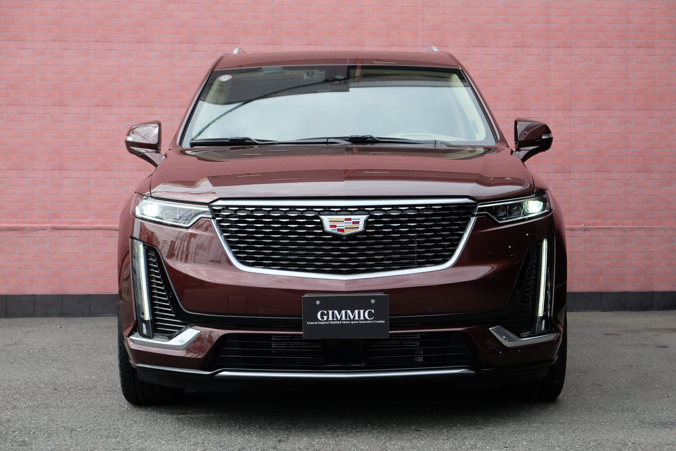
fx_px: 1427
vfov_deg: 17.9
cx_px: 338
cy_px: 226
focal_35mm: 76
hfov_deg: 26.6
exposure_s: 1/420
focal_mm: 50.5
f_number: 6.4
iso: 400
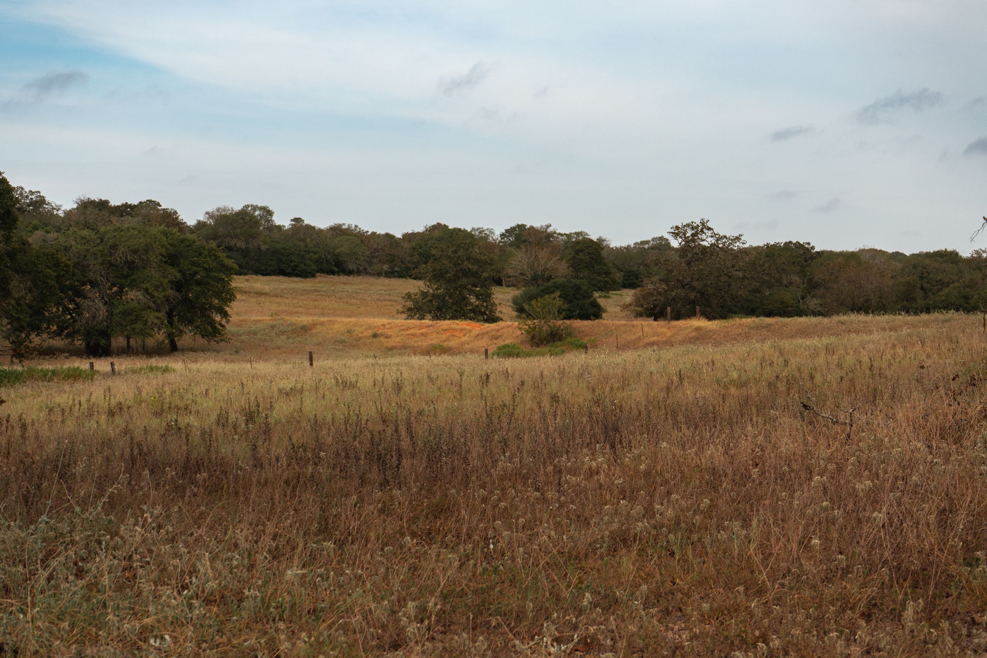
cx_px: 494
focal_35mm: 70
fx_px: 1919
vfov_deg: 19.5
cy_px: 329
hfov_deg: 28.8
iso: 160
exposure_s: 1/100
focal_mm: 70
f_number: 9
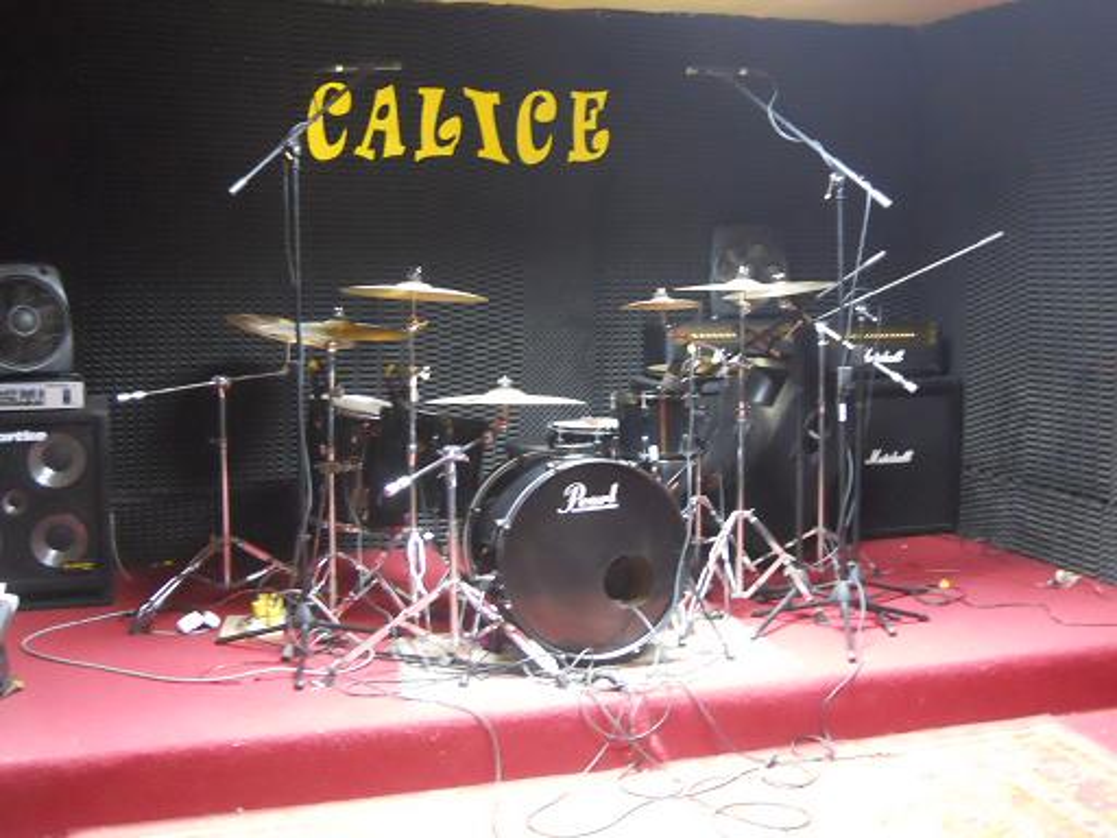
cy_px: 419
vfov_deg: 35.1
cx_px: 558
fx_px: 1323
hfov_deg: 45.8
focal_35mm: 41
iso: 800
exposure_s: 1/3
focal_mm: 7.3
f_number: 3.2
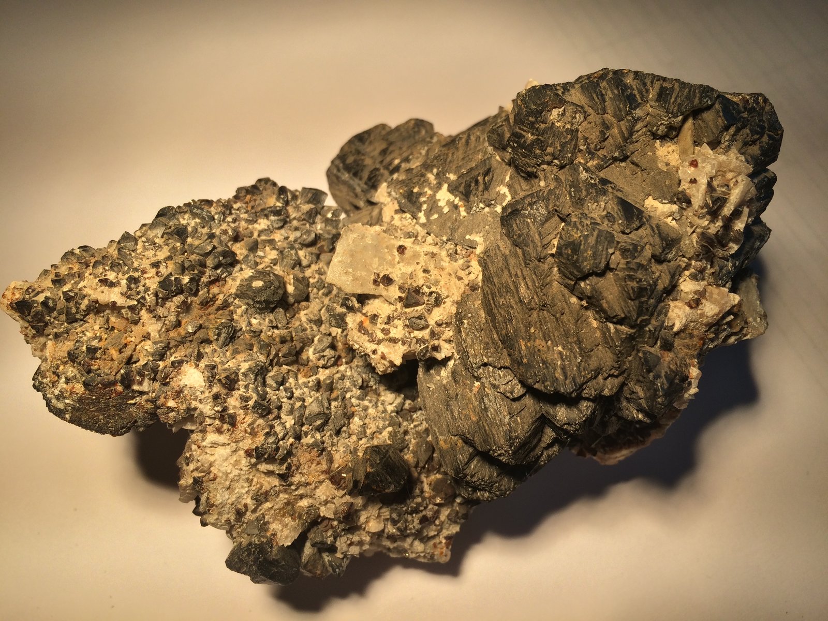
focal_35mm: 29
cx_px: 414
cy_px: 310
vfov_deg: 48.2
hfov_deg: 61.7
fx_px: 694
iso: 32
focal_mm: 4.15
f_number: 2.2
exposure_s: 1/354
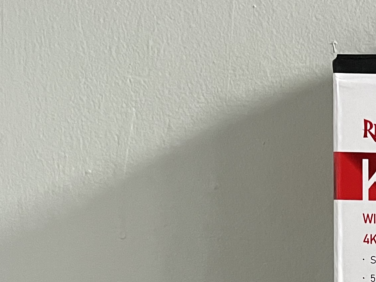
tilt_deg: -4.3
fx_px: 1010
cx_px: 533
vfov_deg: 15.2
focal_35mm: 93
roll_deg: +0.1
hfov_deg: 19.0
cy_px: 367
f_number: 1.6
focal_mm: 5.1
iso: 500
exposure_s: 1/40
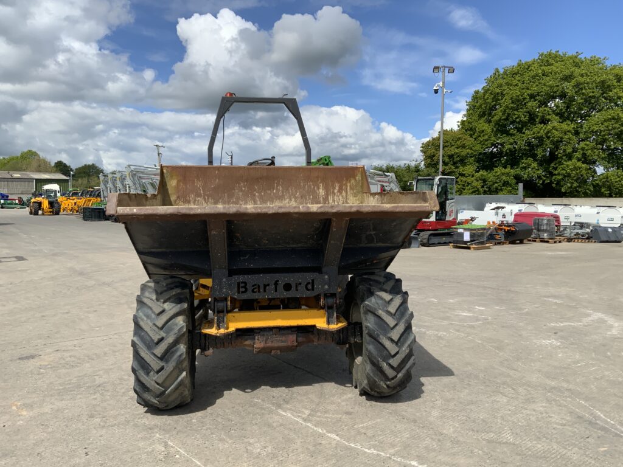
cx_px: 312
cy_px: 234
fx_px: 522
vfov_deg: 48.2
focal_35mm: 29
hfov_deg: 61.7
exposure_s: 1/2427
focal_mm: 3
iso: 16
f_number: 1.8
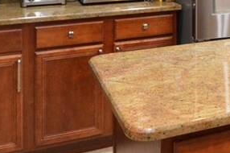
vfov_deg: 19.2
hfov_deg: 30.1
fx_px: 402
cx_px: 221
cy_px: -66
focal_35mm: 63
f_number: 3.5
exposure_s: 1/60
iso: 1800
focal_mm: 10
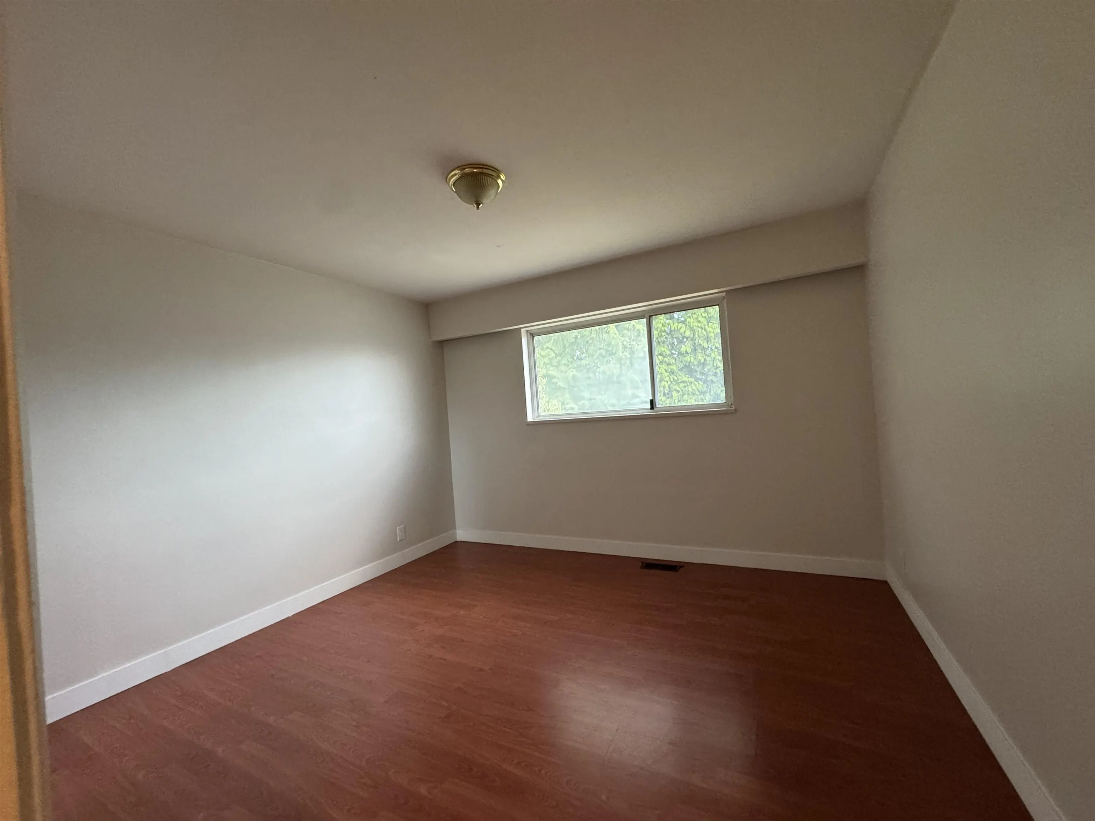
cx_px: 548
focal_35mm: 14
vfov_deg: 85.7
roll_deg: +4.1
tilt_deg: +0.4
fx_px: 443
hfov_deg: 102.1
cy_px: 410
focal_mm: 2.22
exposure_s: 1/60
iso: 400
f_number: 2.2
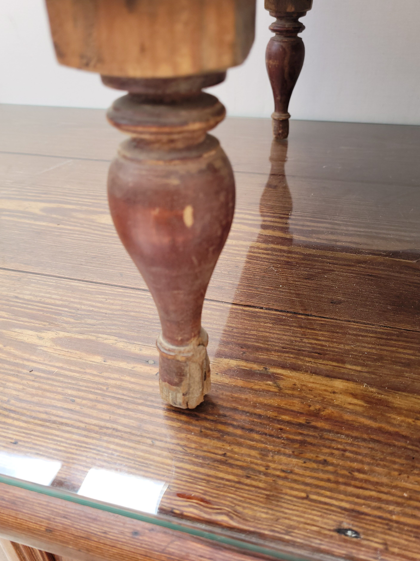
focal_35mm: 28
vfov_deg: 63.4
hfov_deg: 49.7
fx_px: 453
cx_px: 214
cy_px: 273
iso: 40
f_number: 1.8
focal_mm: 5.4
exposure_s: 1/327
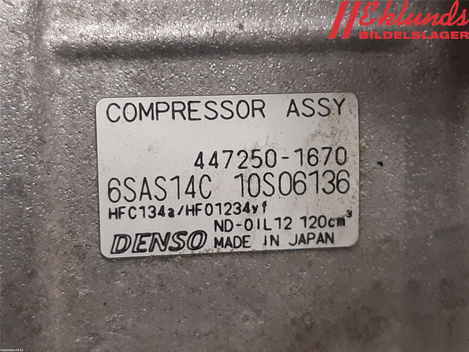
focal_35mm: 26
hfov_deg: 67.3
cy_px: 176
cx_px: 234
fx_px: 352
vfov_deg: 53.1
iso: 160
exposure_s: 1/50
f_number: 1.7
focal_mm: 3.93
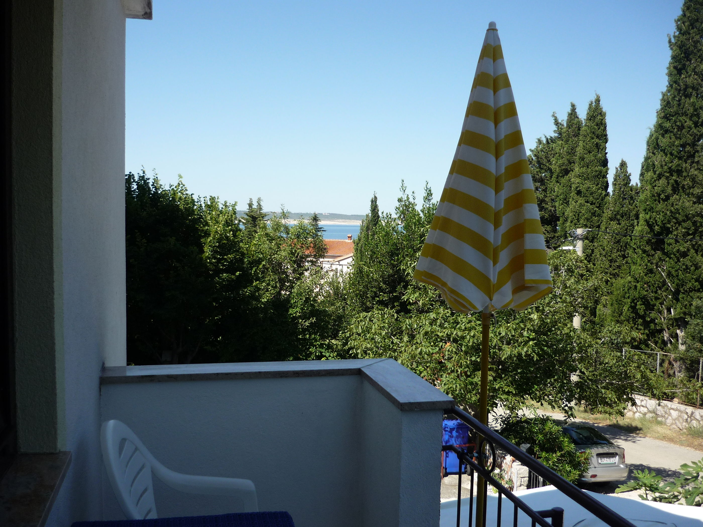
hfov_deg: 55.4
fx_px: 670
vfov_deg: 42.9
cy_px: 264
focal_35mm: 33
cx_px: 352
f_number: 2.8
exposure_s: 1/1000
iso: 100
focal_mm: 5.5
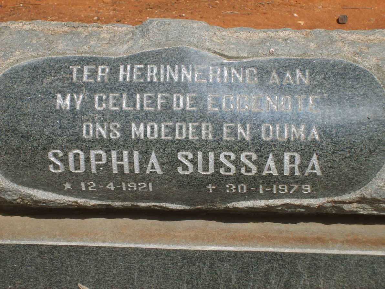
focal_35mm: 92
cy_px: 144
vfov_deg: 16.1
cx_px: 192
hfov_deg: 21.3
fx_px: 1023
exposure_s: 1/500
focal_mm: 15.5
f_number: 4.6
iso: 50
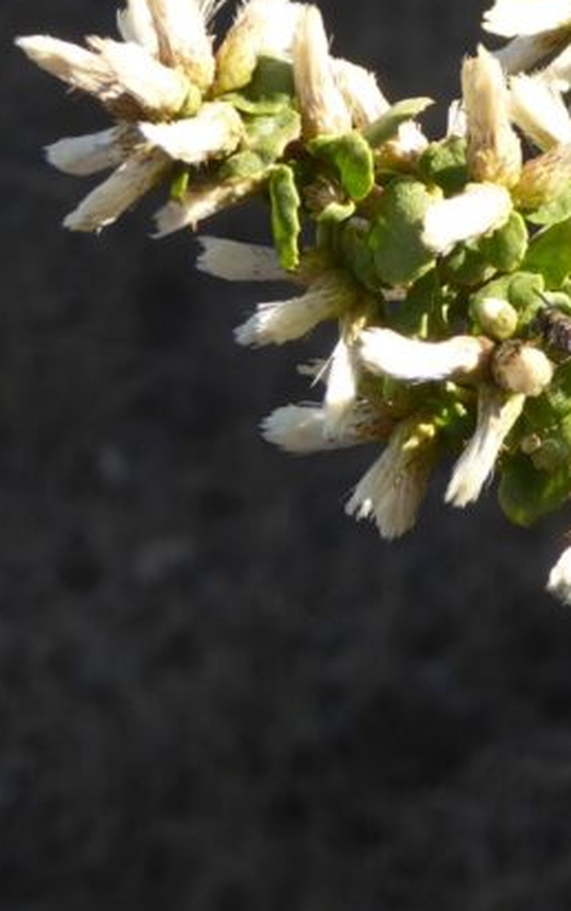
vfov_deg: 13.9
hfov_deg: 8.7
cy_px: 197
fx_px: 3730
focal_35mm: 150
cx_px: 604
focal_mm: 10.3
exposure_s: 1/200
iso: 80
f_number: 4.2
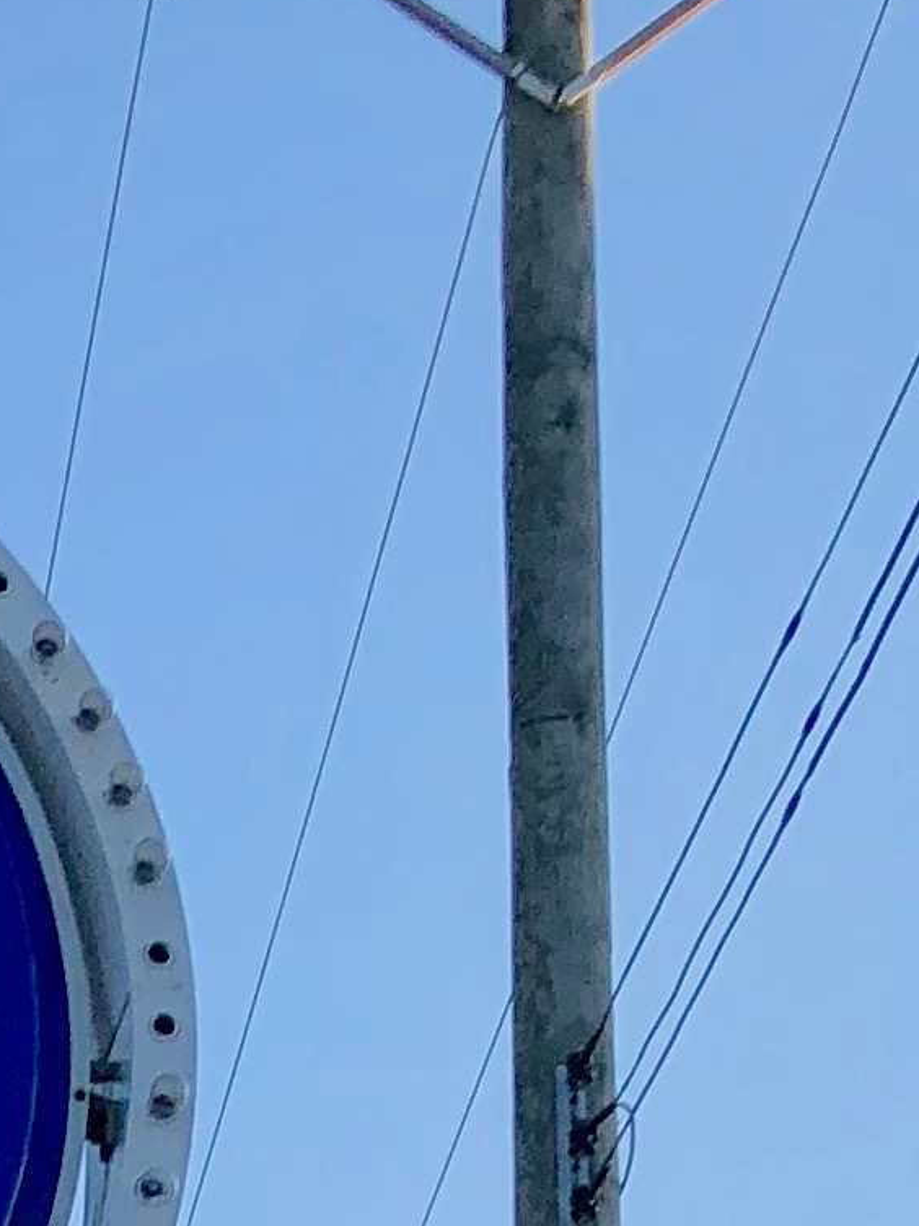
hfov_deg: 9.3
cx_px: -841
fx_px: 5314
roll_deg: -0.9
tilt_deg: +10.5
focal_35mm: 150
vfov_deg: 11.5
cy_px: 2685
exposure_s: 1/787
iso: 20
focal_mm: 3.99
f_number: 1.8
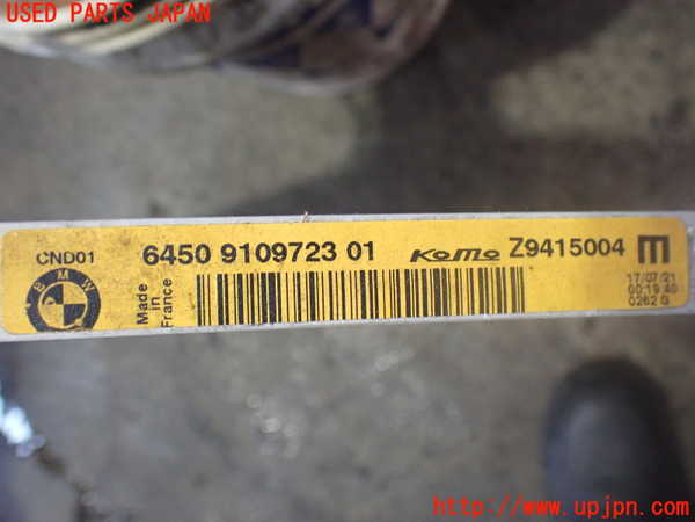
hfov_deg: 60.0
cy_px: 261
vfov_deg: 46.8
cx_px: 348
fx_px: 602
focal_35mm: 30
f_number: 2.3
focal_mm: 5.4
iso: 800
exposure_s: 1/60
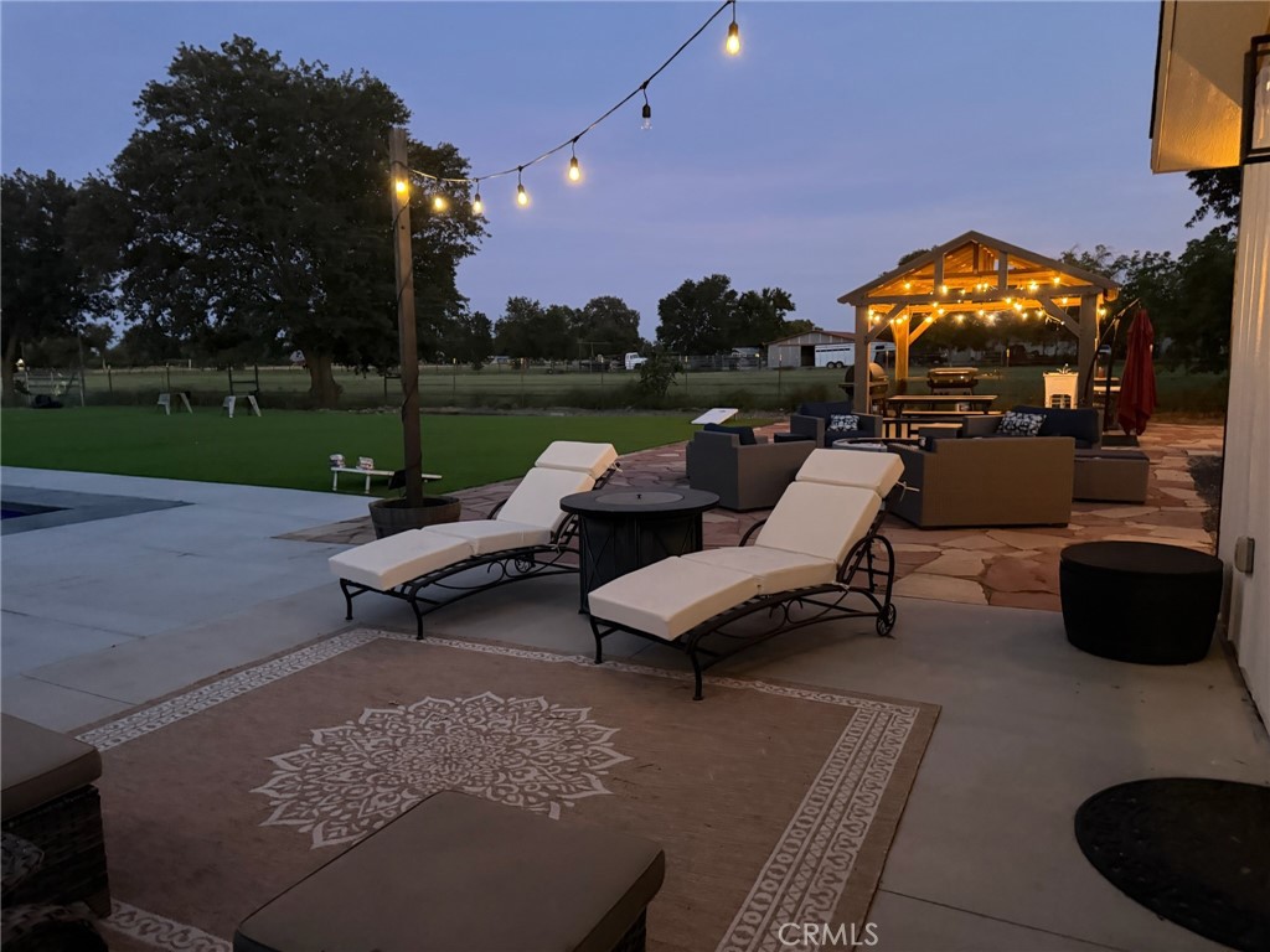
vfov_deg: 56.8
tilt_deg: -4.5
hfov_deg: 71.6
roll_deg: +2.2
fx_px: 881
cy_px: 476
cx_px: 635
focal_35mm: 24
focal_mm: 6.76
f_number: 1.78
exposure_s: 1/30
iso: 1250
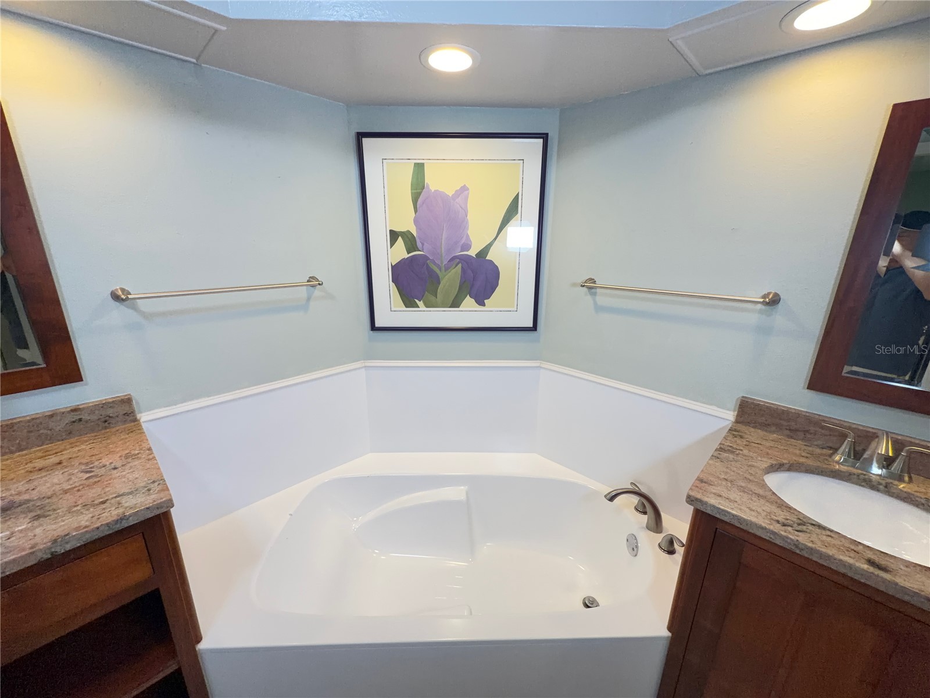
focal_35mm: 14
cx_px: 465
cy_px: 349
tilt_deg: -16.9
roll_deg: -0.4
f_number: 2.2
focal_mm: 2.22
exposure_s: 1/120
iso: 200
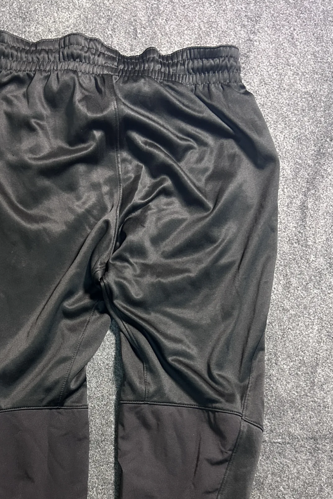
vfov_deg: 43.7
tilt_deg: -58.4
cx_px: 112
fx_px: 597
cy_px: 385
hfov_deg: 31.0
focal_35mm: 43
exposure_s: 1/50
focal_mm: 5.7
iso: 500
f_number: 1.5
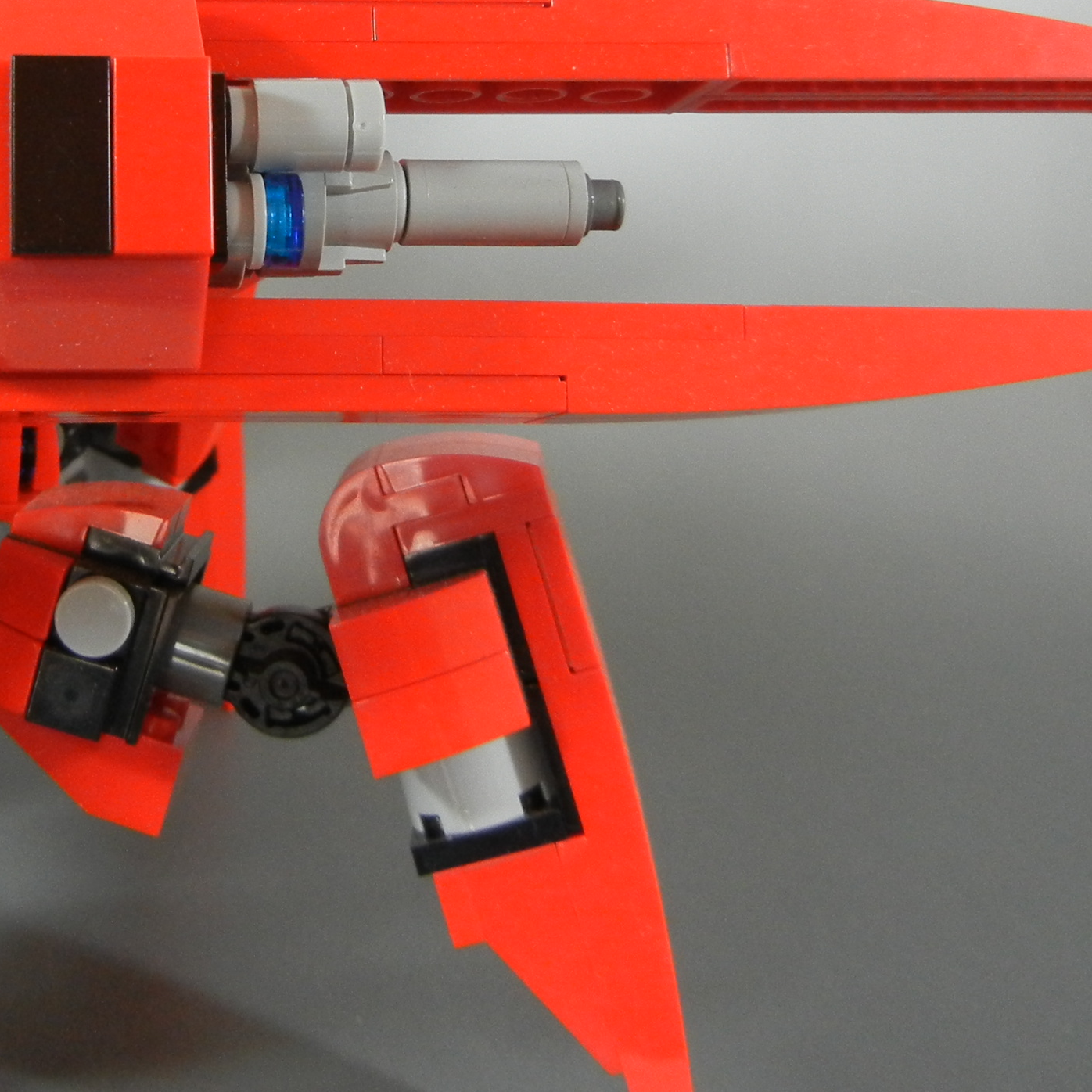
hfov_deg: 27.1
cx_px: 199
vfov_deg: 27.1
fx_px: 2213
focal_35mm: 62
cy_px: 182
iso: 400
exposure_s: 1/33
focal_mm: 5.4
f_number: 3.5
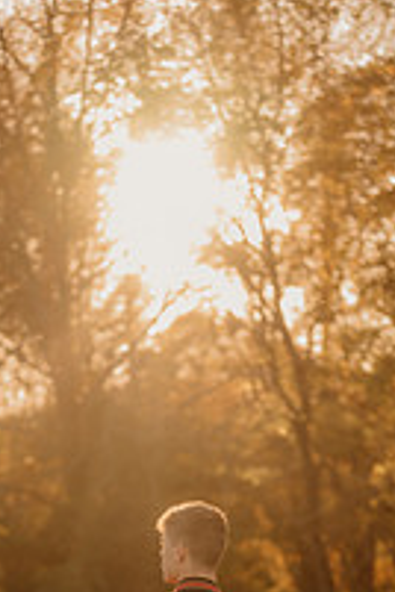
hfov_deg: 12.2
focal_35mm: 112
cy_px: 645
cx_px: 183
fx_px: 1843
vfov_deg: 17.7
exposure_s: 1/1600
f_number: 1.8
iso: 250
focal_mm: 50
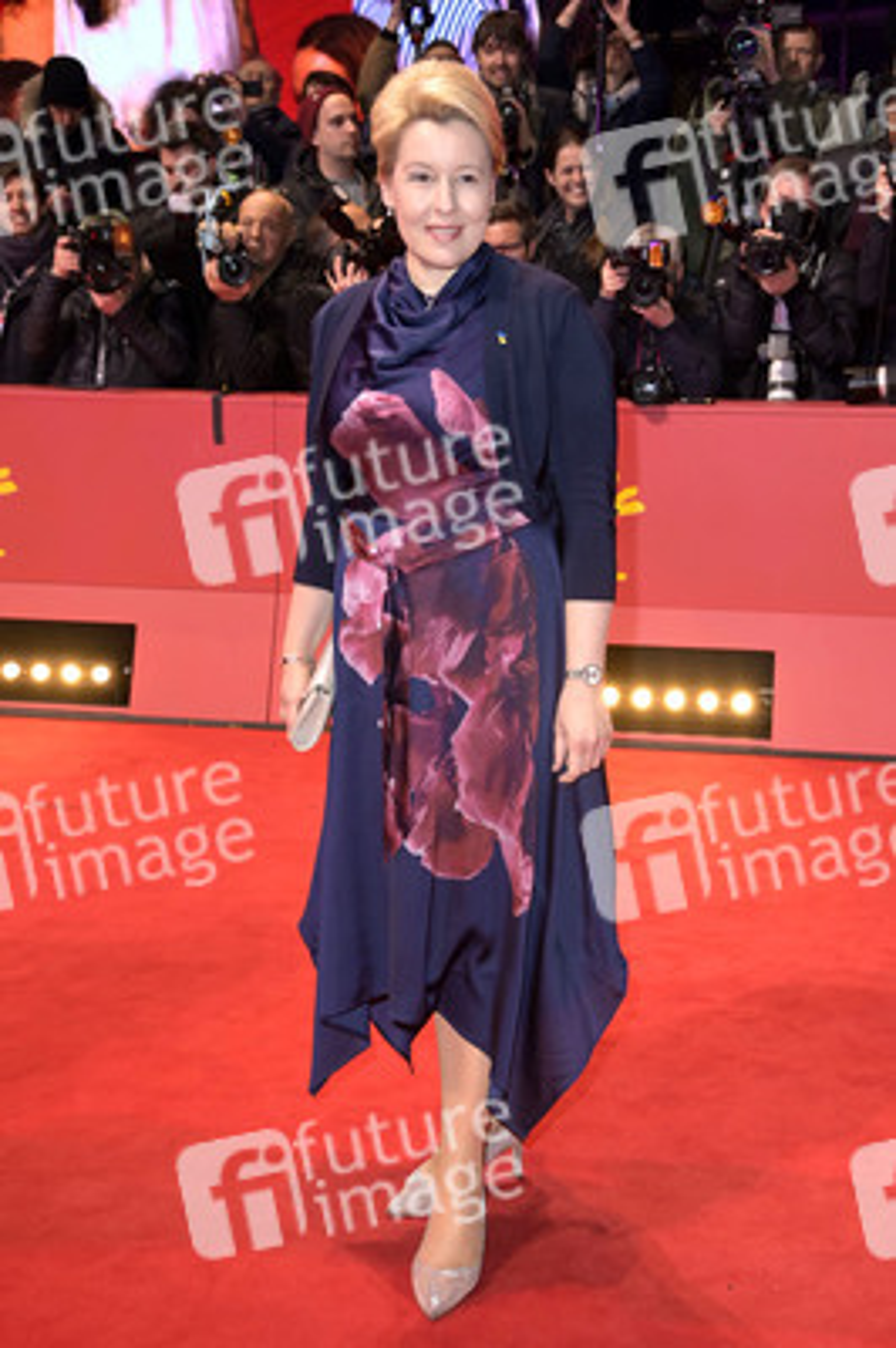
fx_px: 1795
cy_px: 674
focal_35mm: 48
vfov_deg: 41.1
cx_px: 448
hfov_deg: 28.0
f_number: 5.6
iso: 1000
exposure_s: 1/125
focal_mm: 48
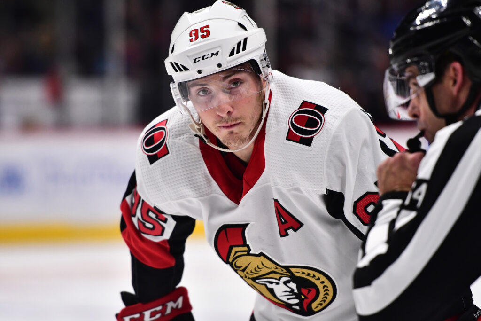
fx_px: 4009
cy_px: 160
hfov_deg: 6.9
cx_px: 240
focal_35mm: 300
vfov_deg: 4.6
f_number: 4
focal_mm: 200
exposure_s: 1/2500
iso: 2500
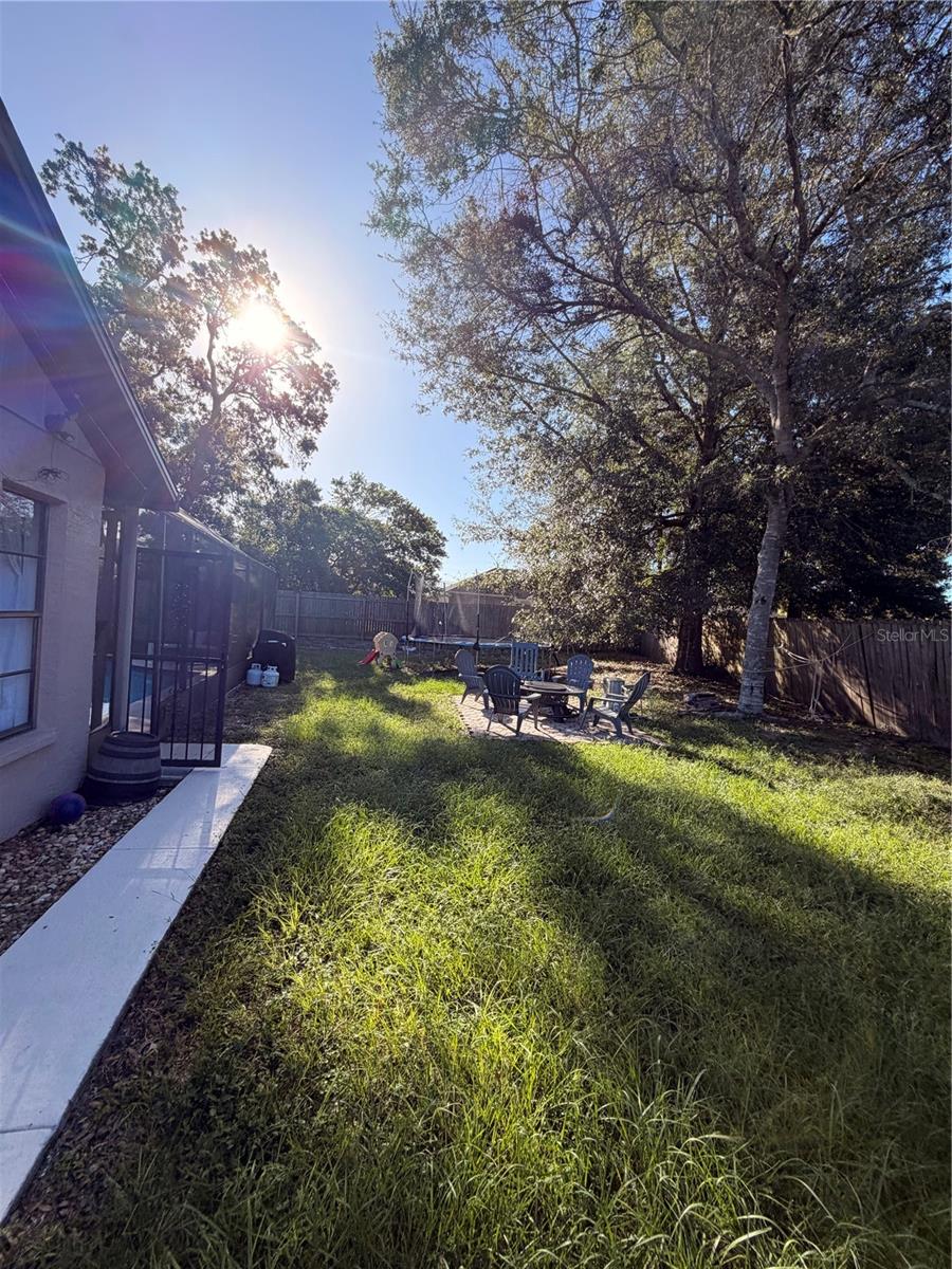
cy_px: 634
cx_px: 476
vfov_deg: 102.1
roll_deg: +0.0
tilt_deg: -4.9
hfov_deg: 85.7
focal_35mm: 14
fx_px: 513
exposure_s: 1/554
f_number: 2.2
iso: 40
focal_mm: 2.22
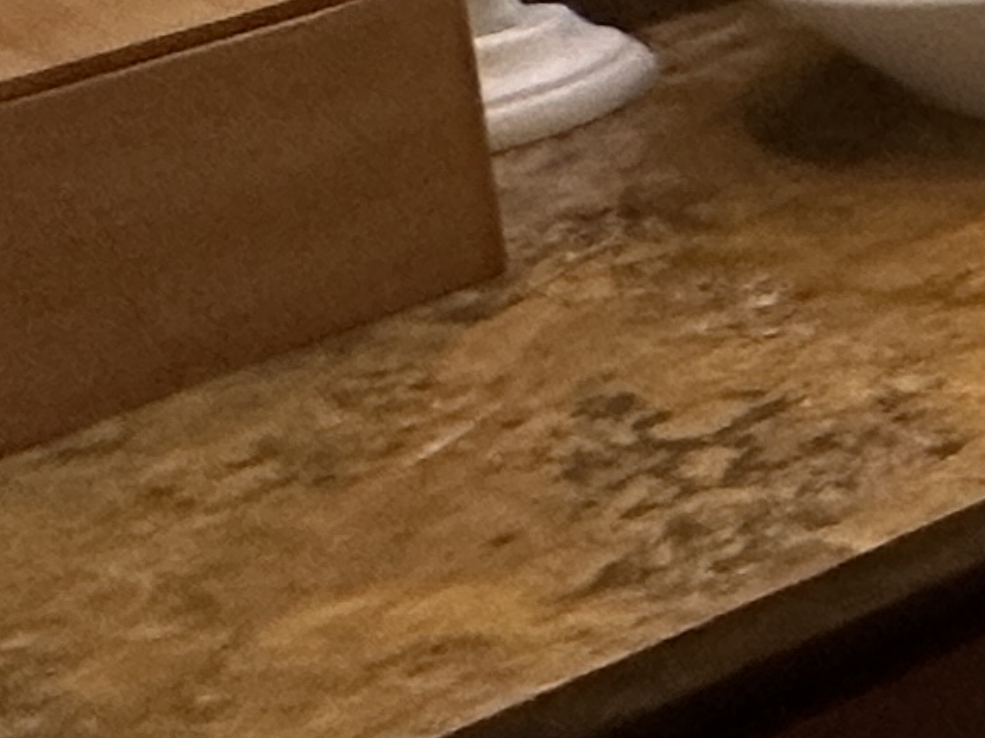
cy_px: -875
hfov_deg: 9.7
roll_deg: +1.7
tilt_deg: -7.1
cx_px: 3402
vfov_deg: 12.7
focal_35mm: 97
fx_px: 2759
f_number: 2.2
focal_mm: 2.22
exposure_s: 1/120
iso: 160
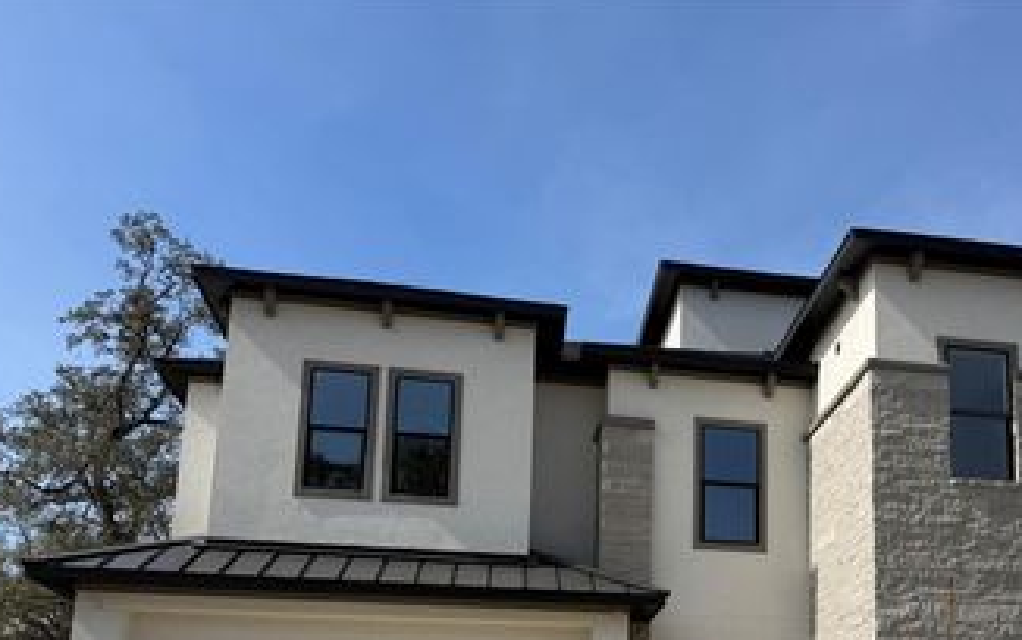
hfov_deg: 48.8
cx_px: 737
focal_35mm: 39
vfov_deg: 31.3
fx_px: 1087
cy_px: 576
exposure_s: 1/6173
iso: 80
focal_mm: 6.76
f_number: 1.78
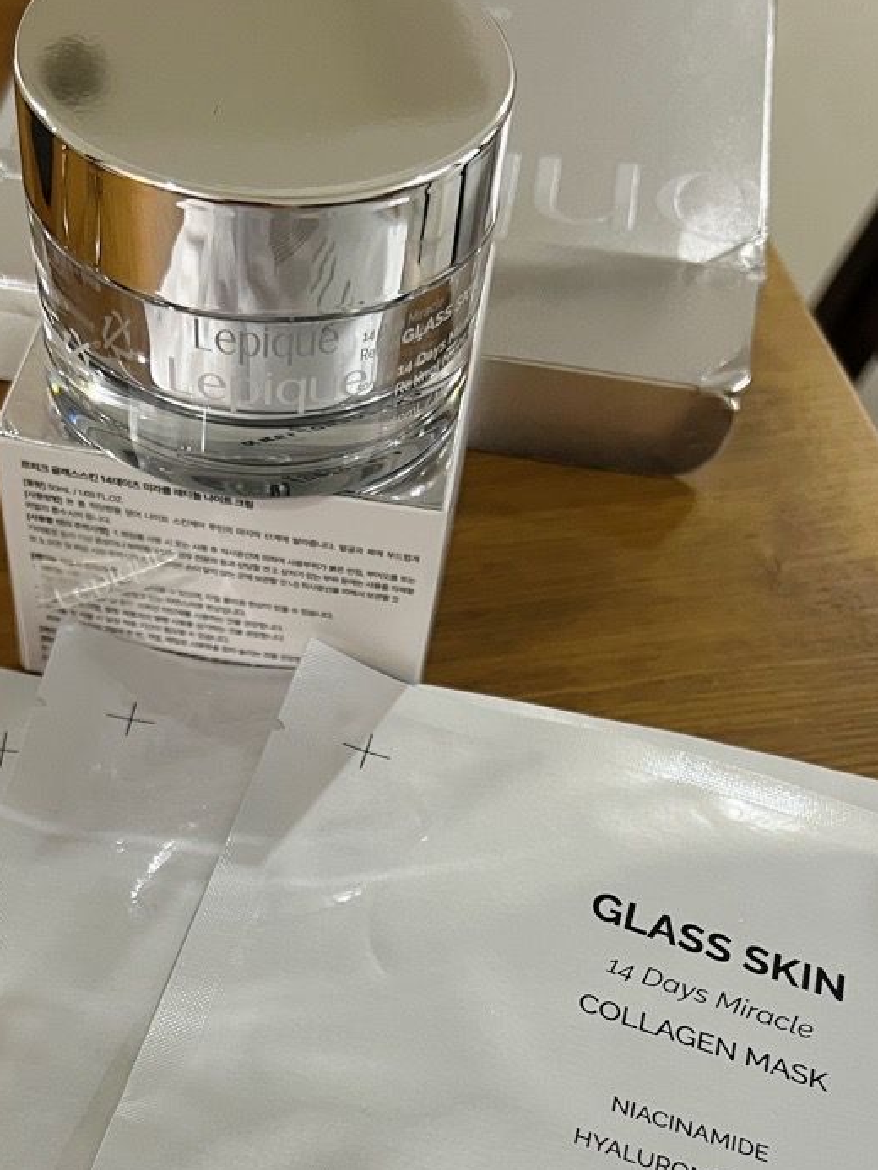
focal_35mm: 48
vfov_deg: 38.0
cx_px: 319
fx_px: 1623
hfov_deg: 30.1
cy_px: 962
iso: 125
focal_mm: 5.7
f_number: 1.5
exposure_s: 1/50
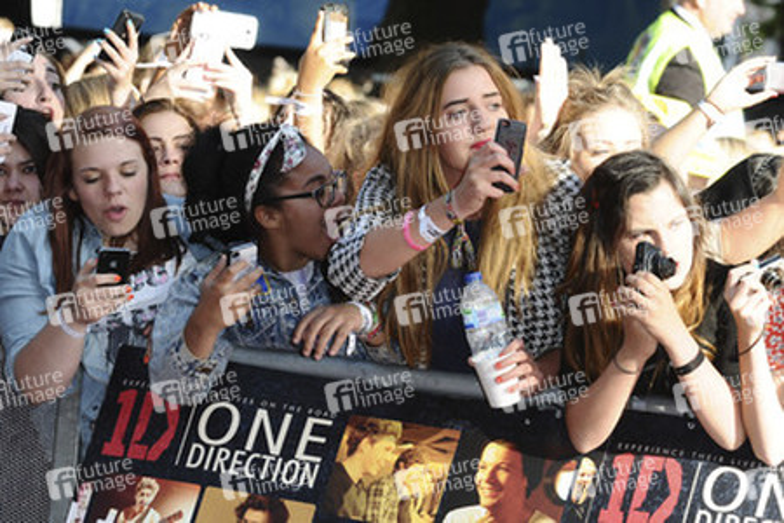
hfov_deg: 13.0
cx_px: 392
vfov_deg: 8.7
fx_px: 3430
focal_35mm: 158
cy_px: 262
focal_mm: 105
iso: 320
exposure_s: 1/250
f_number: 5.6
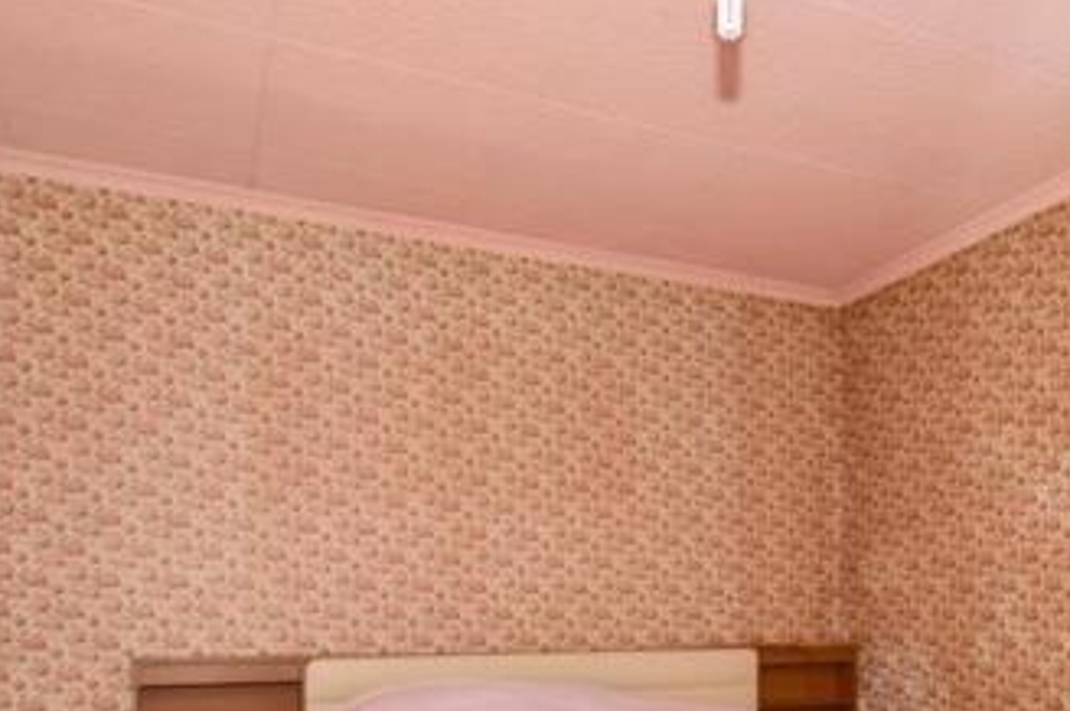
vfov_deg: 41.1
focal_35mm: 30
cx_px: 669
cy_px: 598
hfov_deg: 61.1
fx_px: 891
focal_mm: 10
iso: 200
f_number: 6.3
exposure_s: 1/160
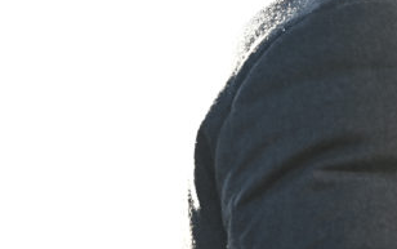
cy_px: -61
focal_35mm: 1354
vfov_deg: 1.0
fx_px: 14660
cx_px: 581
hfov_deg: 1.6
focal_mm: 400
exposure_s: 1/400
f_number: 4.5
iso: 200
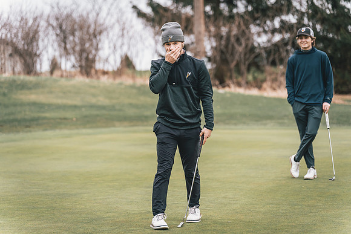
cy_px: 117
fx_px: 1083
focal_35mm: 111
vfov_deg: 12.3
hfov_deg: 18.4
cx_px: 176
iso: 640
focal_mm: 107
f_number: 2.8
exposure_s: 1/4000
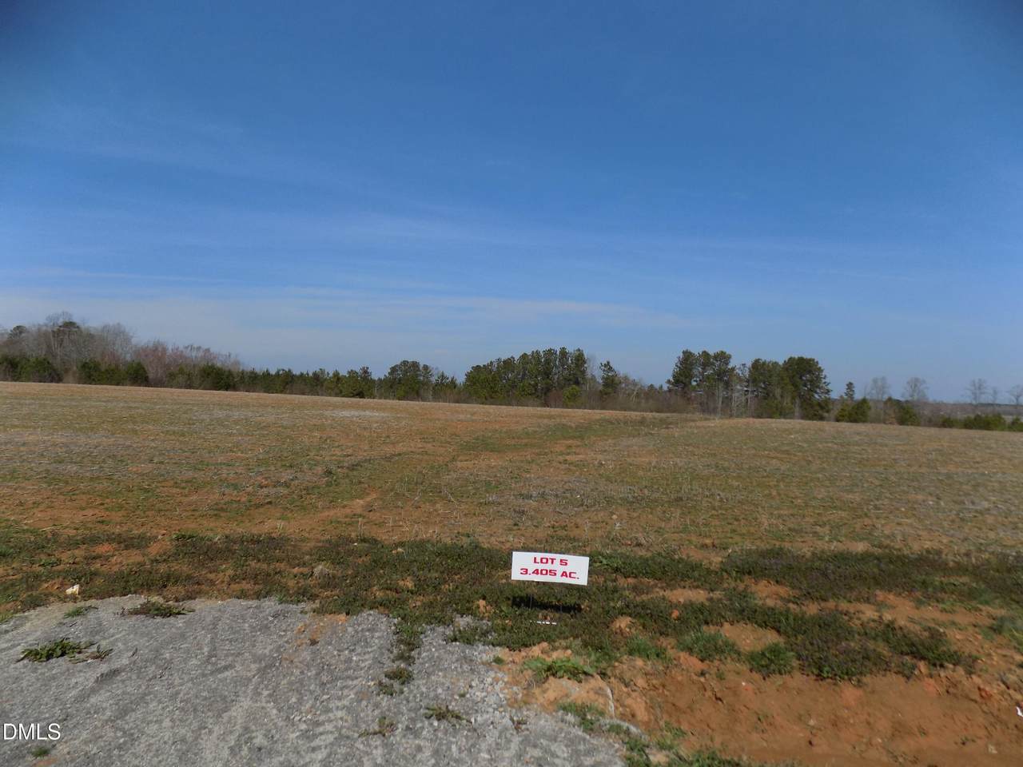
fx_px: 680
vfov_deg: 58.9
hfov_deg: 73.9
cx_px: 512
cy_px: 384
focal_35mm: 23
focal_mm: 4
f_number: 9.9
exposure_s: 1/200
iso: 80
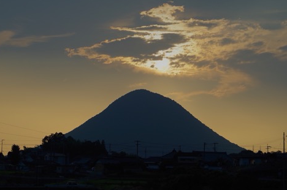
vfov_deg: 17.6
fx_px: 613
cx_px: 144
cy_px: 93
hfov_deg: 26.4
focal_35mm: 77
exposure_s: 1/800
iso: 200
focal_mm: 50
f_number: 8
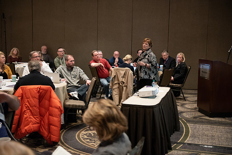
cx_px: 116
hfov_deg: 36.2
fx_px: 355
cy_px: 78
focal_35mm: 55
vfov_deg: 24.6
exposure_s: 1/160
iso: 4000
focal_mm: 55
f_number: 2.8
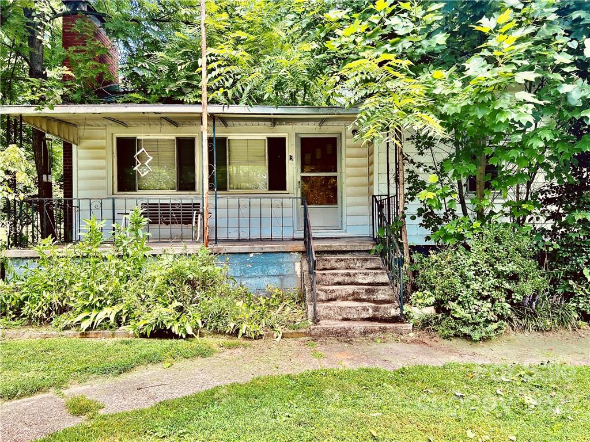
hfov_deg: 67.3
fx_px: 443
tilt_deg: -0.5
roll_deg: +1.5
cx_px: 295
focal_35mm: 26
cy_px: 221
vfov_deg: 53.1
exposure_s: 1/544
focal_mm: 5.7
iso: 50
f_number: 1.5
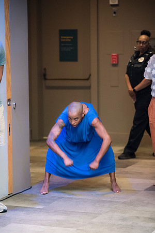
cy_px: 116
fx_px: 807
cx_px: 78
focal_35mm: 125
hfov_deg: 11.0
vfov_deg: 16.4
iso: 6400
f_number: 2.8
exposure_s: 1/125
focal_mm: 125
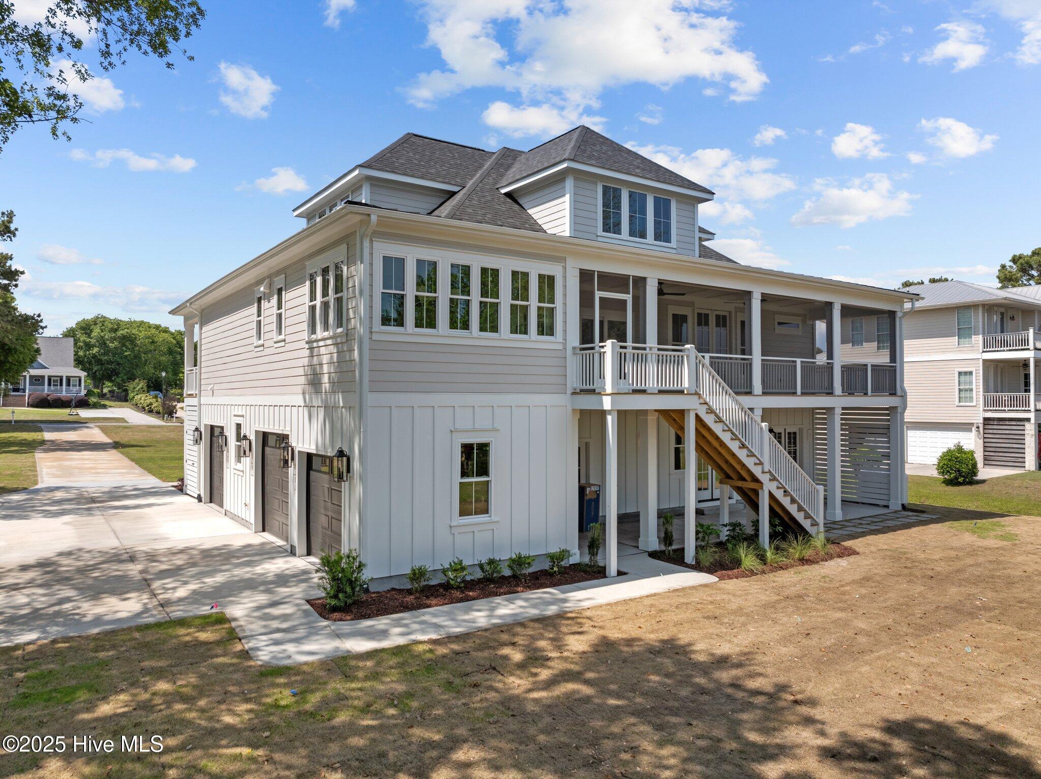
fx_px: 721
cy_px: 390
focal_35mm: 24
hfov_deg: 71.6
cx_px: 520
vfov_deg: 56.8
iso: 110
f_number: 2.8
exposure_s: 1/2000
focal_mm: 12.29
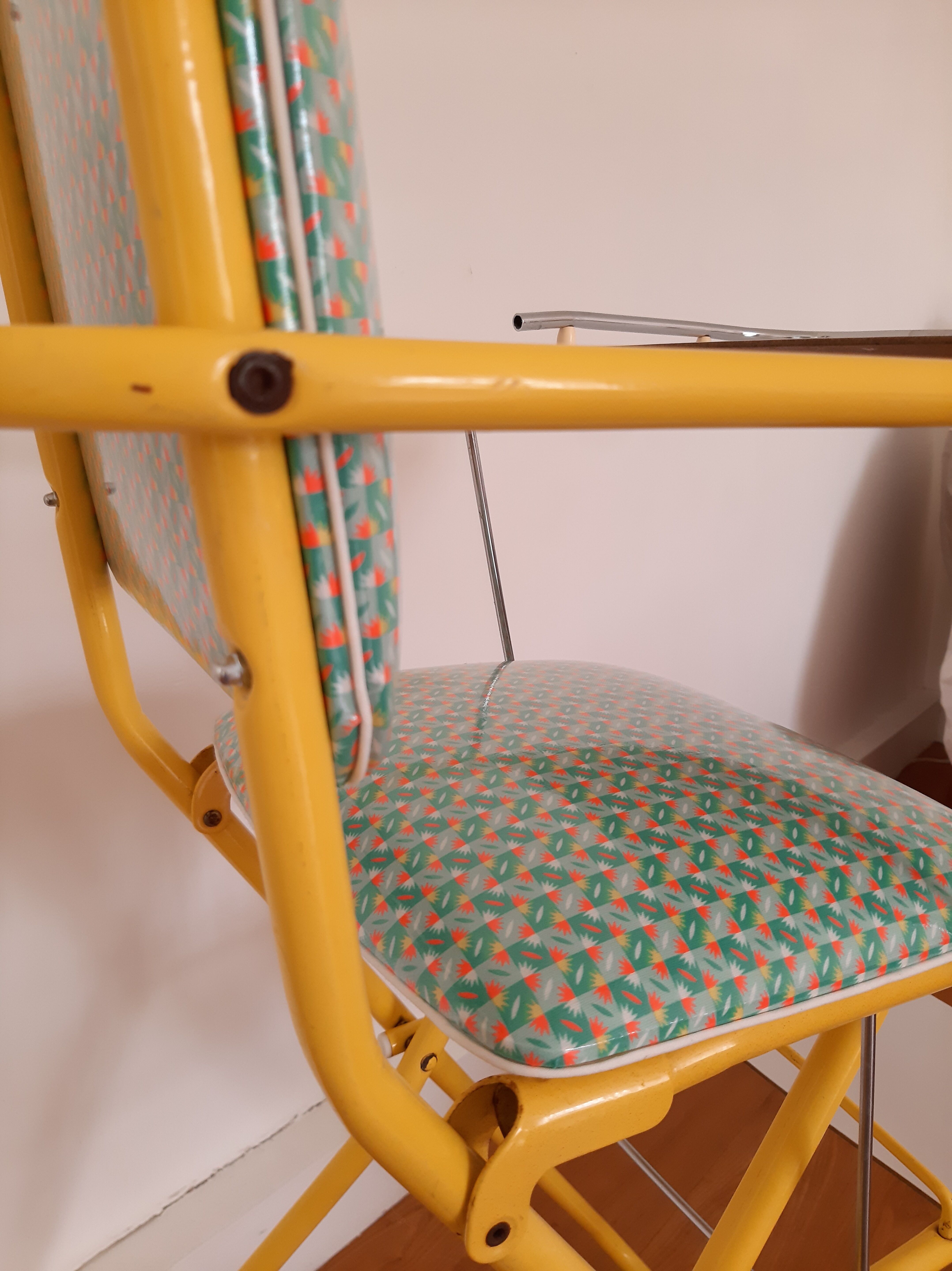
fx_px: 955
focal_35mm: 26
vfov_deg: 67.3
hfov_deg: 53.0
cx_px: 476
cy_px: 636
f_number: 1.7
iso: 40
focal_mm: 3.93
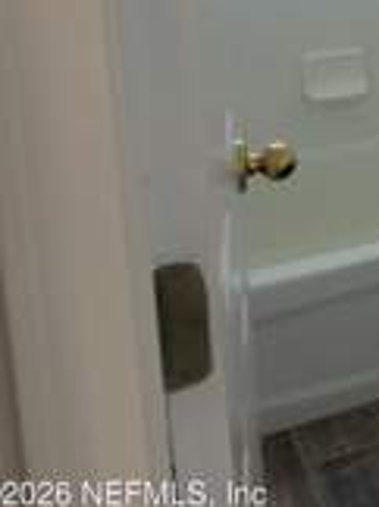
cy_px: -20
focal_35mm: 77
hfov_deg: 15.7
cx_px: 727
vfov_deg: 24.1
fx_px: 1127
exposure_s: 1/120
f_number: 1.8
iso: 125
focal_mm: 5.4
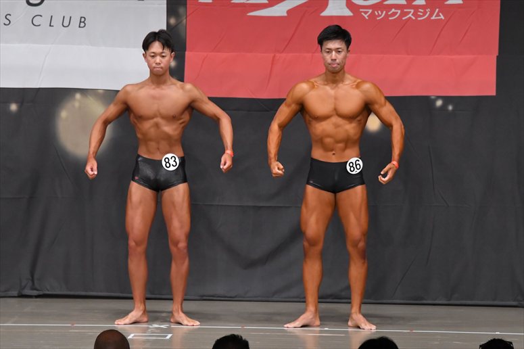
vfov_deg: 6.3
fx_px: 3157
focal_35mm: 217
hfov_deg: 9.5
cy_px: 174
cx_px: 262
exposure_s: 1/400
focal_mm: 145
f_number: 5.6
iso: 5000
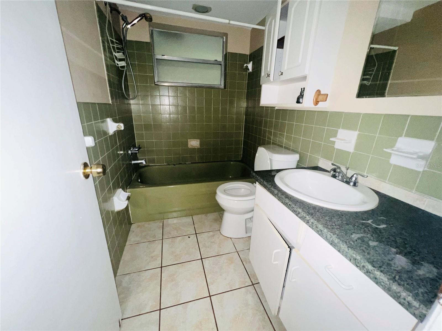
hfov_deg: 106.2
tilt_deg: -18.7
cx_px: 221
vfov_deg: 89.9
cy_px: 166
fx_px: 166
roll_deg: -1.4
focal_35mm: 13
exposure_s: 1/28
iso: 125
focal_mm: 1.57
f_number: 1.8
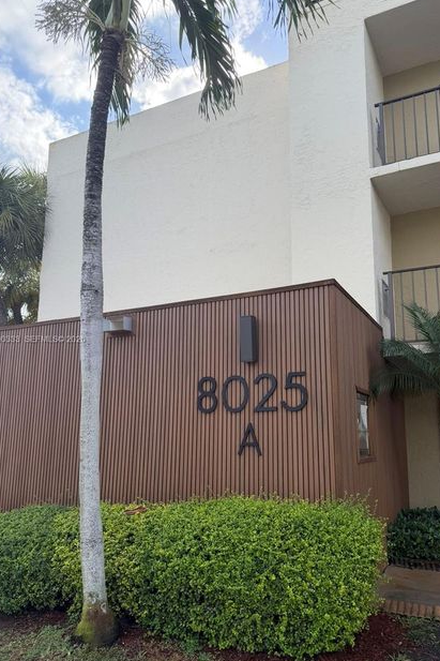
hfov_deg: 47.8
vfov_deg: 67.4
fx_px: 495
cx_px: 243
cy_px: 340
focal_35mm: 27
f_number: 1.78
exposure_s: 1/2232
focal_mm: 6.76
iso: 100
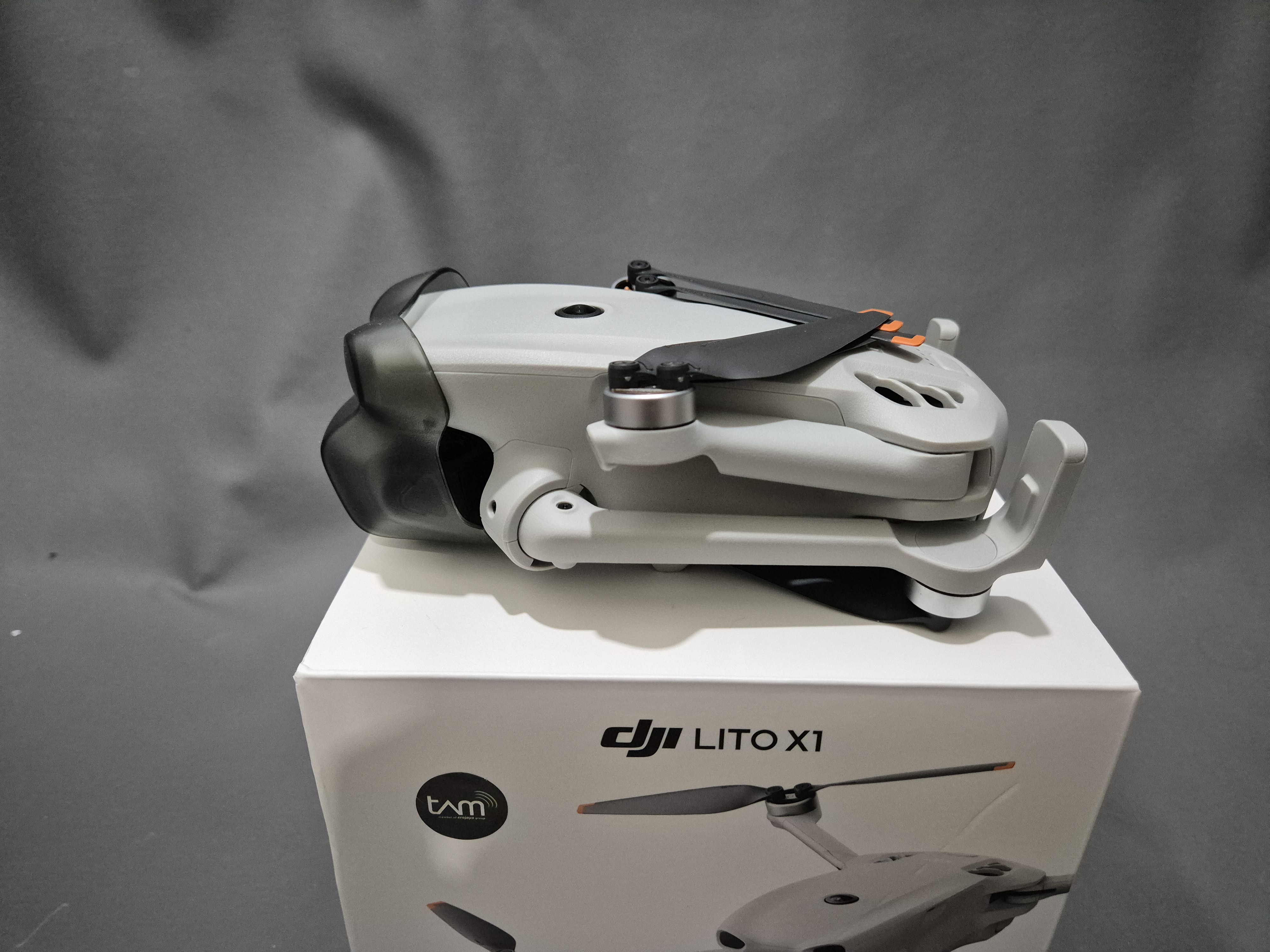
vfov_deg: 58.9
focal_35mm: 23
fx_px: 844
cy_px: 476
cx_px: 635
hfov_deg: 73.9
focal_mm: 5.4
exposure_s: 1/100
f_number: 1.8
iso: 1250
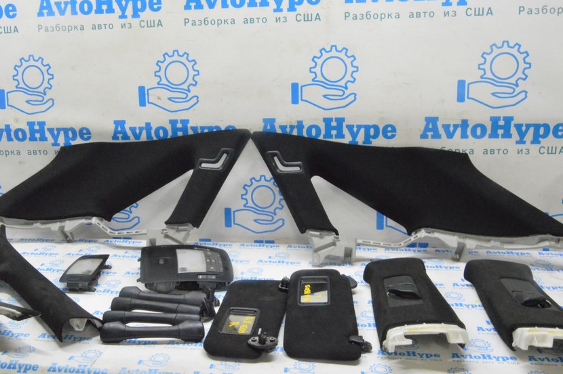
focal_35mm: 37
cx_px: 231
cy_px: 152
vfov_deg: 35.8
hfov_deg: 51.6
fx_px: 578
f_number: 20
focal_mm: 20
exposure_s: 1/15
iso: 6400
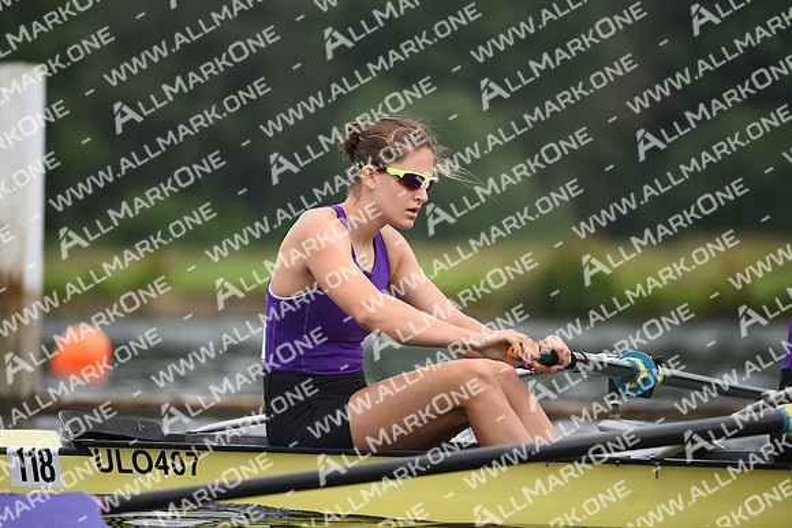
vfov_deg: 4.6
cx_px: 396
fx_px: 6601
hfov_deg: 6.9
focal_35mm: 300
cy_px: 264
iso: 320
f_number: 4
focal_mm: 300
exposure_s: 1/1600
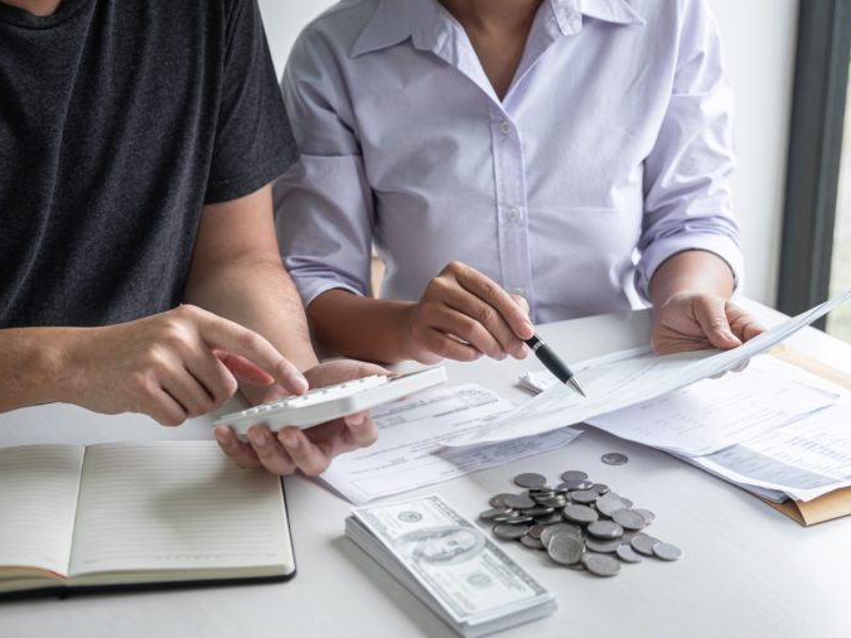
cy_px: 319
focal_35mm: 58
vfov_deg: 25.2
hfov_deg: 33.2
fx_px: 1426
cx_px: 479
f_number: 3.2
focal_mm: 35
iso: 200
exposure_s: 1/180
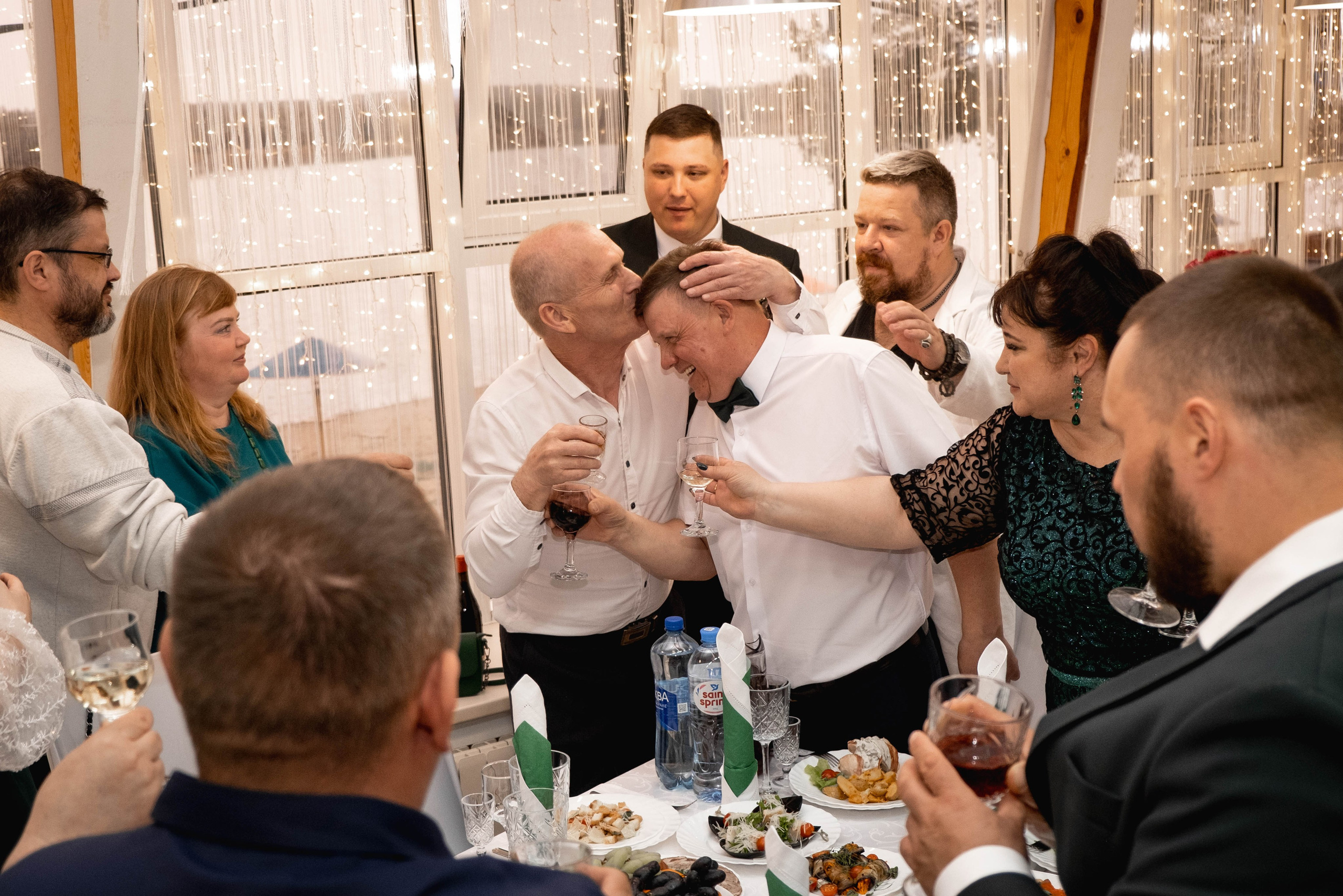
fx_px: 1746
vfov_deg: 28.8
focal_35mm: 47
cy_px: 463
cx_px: 641
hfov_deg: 42.1
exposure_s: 1/180
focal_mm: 25.4
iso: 1000
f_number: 3.2
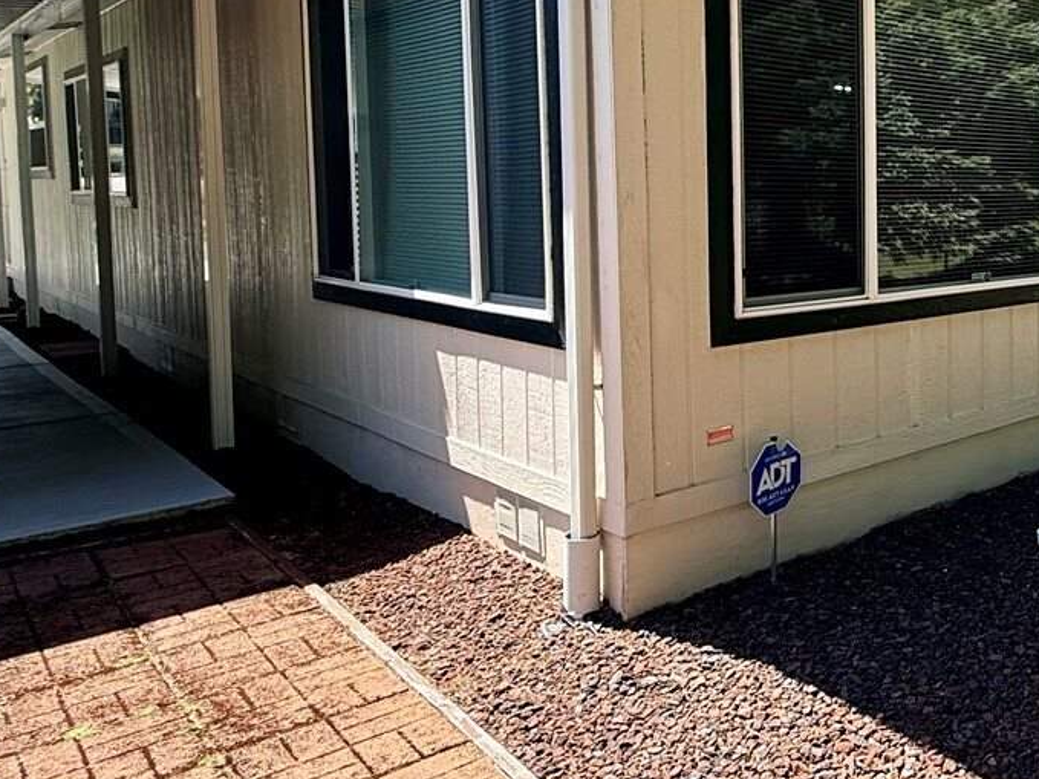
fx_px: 990
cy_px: 242
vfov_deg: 42.2
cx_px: 1082
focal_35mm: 33
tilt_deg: -3.2
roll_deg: -0.1
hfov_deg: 45.1
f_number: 2.2
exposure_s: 1/465
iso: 64
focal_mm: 2.22
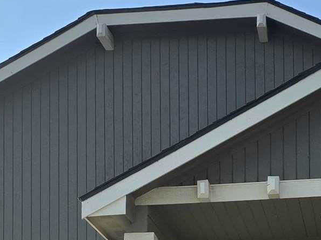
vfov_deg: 11.7
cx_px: 177
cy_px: 390
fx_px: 1103
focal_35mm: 119
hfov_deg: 16.6
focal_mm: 6.3
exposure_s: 1/10000
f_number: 1.7
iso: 80
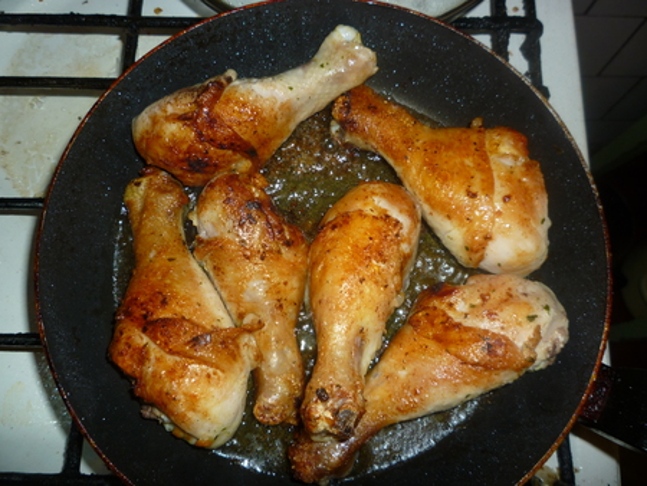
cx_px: 324
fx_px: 542
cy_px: 243
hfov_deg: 61.6
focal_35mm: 29
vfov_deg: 48.3
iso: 100
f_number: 4
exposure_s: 1/30
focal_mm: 5.2
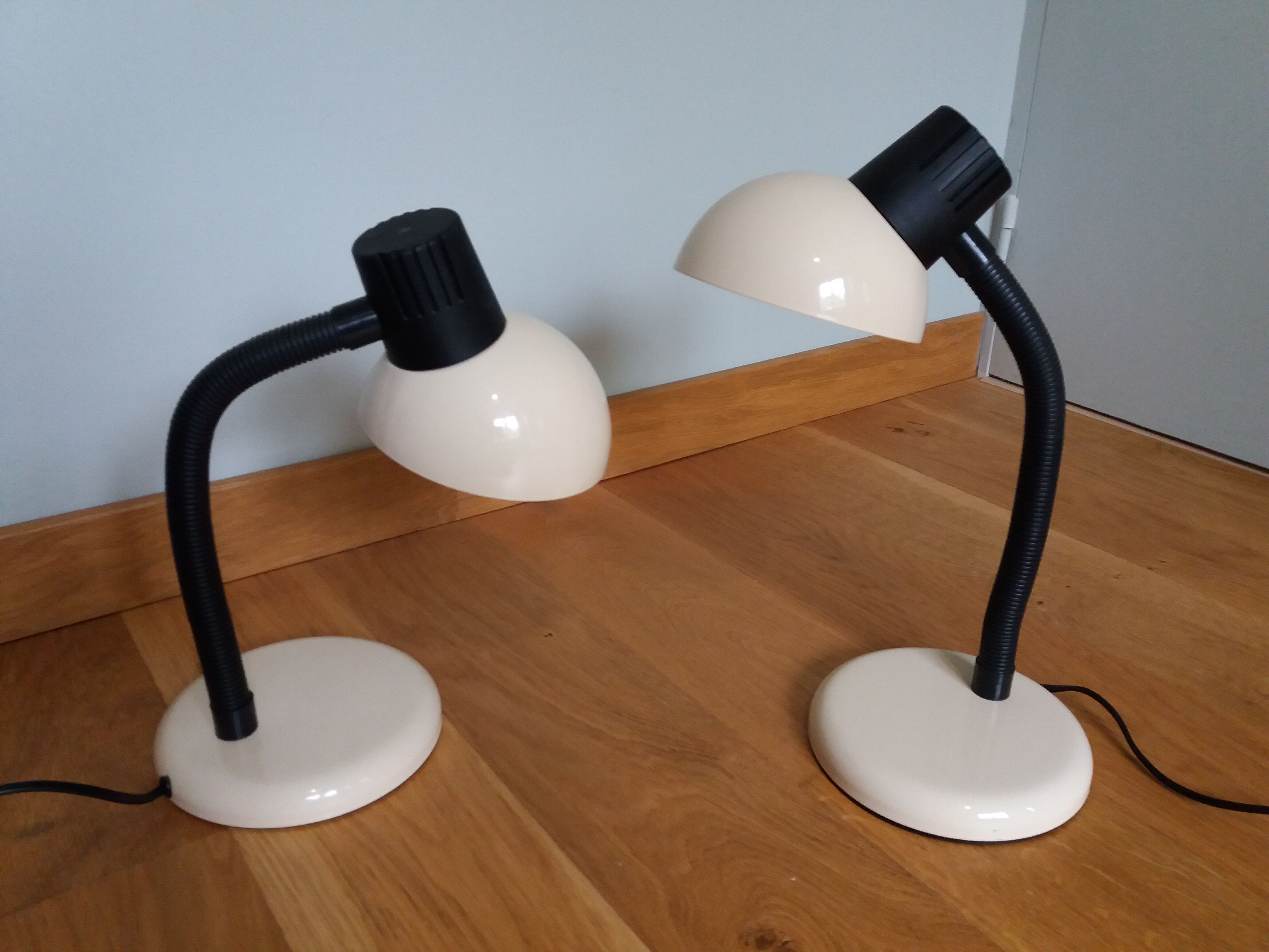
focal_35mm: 28
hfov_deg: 63.4
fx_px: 1026
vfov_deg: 49.7
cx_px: 634
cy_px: 476
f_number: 1.9
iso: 160
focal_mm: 3.7
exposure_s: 1/17
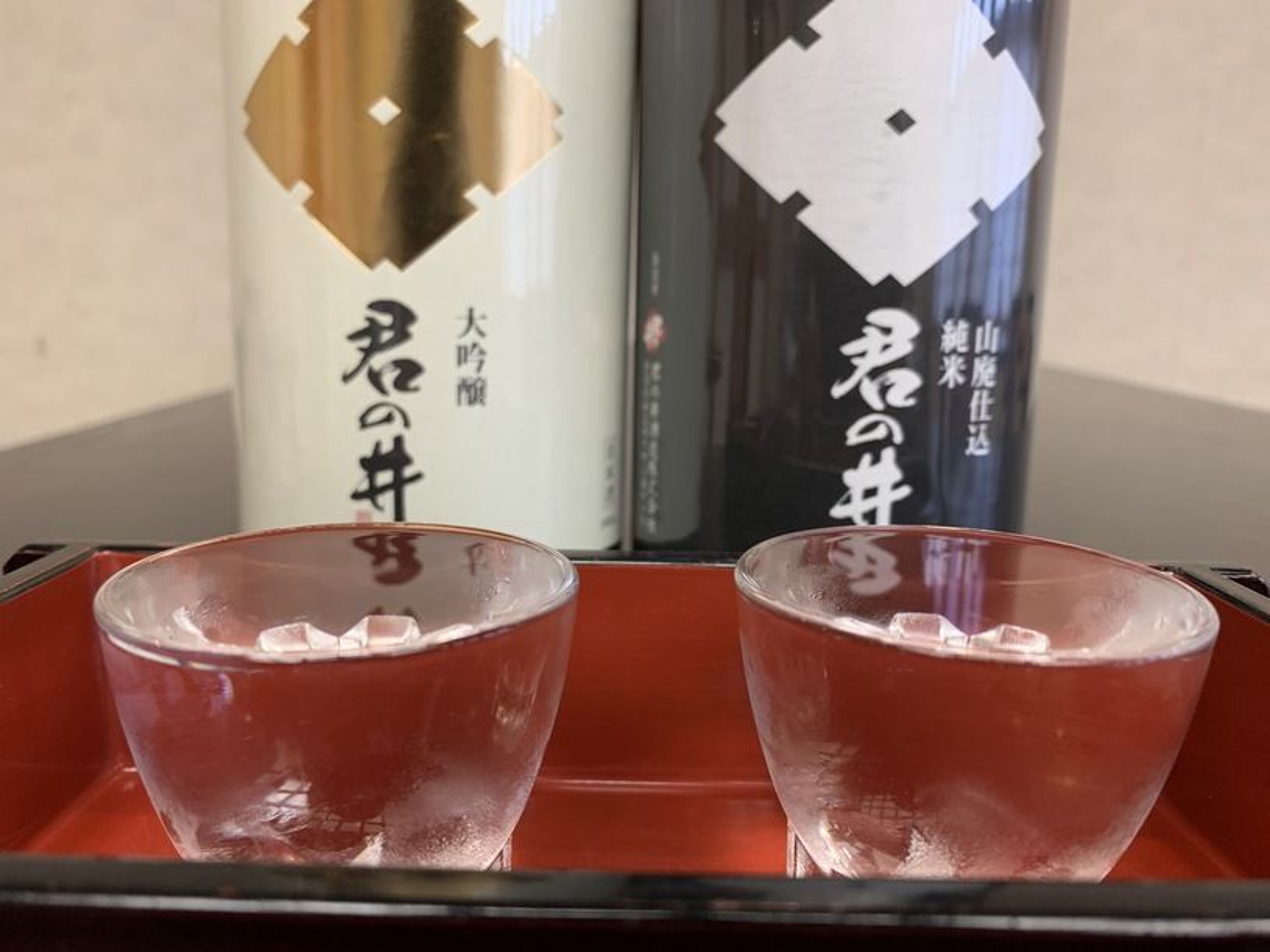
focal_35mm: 26
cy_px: 476
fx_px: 954
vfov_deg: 53.1
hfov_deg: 67.3
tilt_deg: -10.4
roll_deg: -0.8
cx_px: 635
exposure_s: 1/50
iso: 64
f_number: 1.8
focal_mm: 4.25
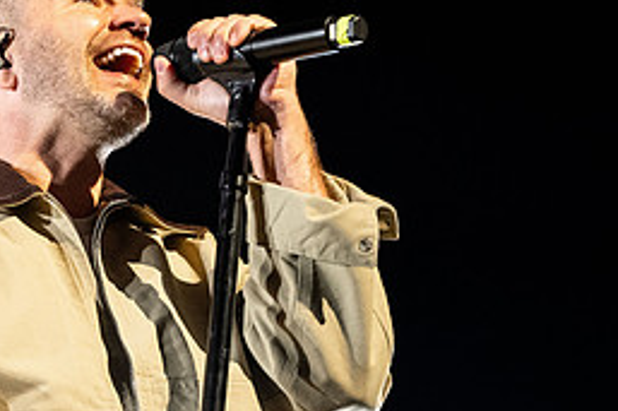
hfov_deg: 12.2
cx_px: -35
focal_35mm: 166
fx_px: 2848
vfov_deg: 8.2
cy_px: 390
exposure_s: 1/320
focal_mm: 70
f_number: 4
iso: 5000
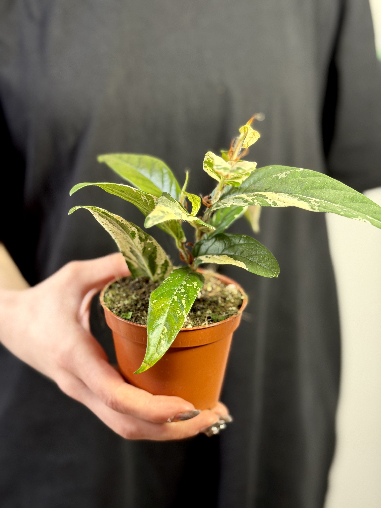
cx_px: 190
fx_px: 704
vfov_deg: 39.7
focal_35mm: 48
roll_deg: -2.7
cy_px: 254
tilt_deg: -16.9
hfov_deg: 30.3
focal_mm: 6.76
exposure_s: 1/50
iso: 125
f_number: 1.78
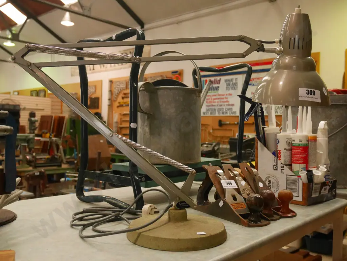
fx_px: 341
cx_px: 174
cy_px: 130
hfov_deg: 53.9
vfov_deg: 41.8
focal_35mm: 34
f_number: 4.1
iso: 3200
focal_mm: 17
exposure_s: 1/400
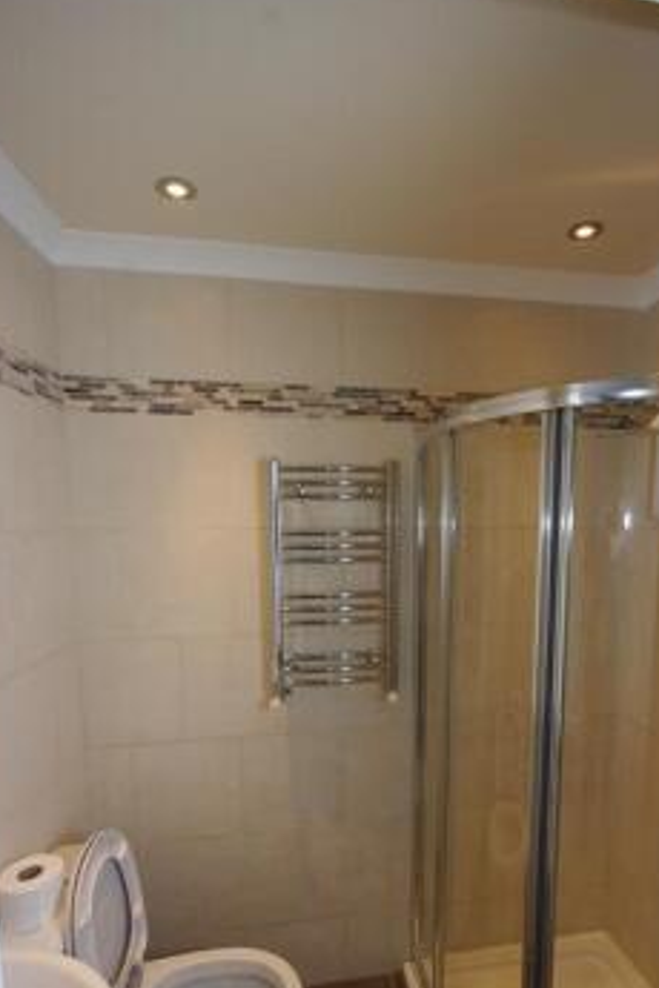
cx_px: 384
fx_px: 522
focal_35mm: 19
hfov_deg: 64.2
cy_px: 583
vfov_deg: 86.0
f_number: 6.7
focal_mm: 10
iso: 400
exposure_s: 1/20
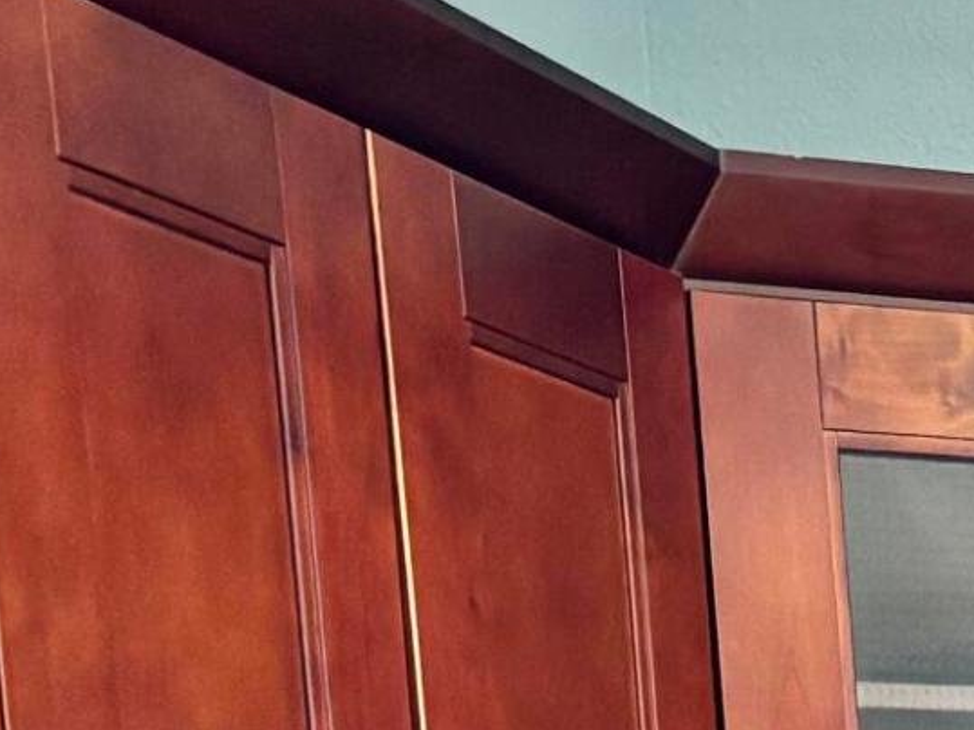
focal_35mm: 139
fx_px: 3910
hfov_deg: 12.8
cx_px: 1793
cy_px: 1644
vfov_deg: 9.6
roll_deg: +2.8
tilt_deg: -6.9
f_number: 1.6
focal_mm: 5.96
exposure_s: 1/60
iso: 400
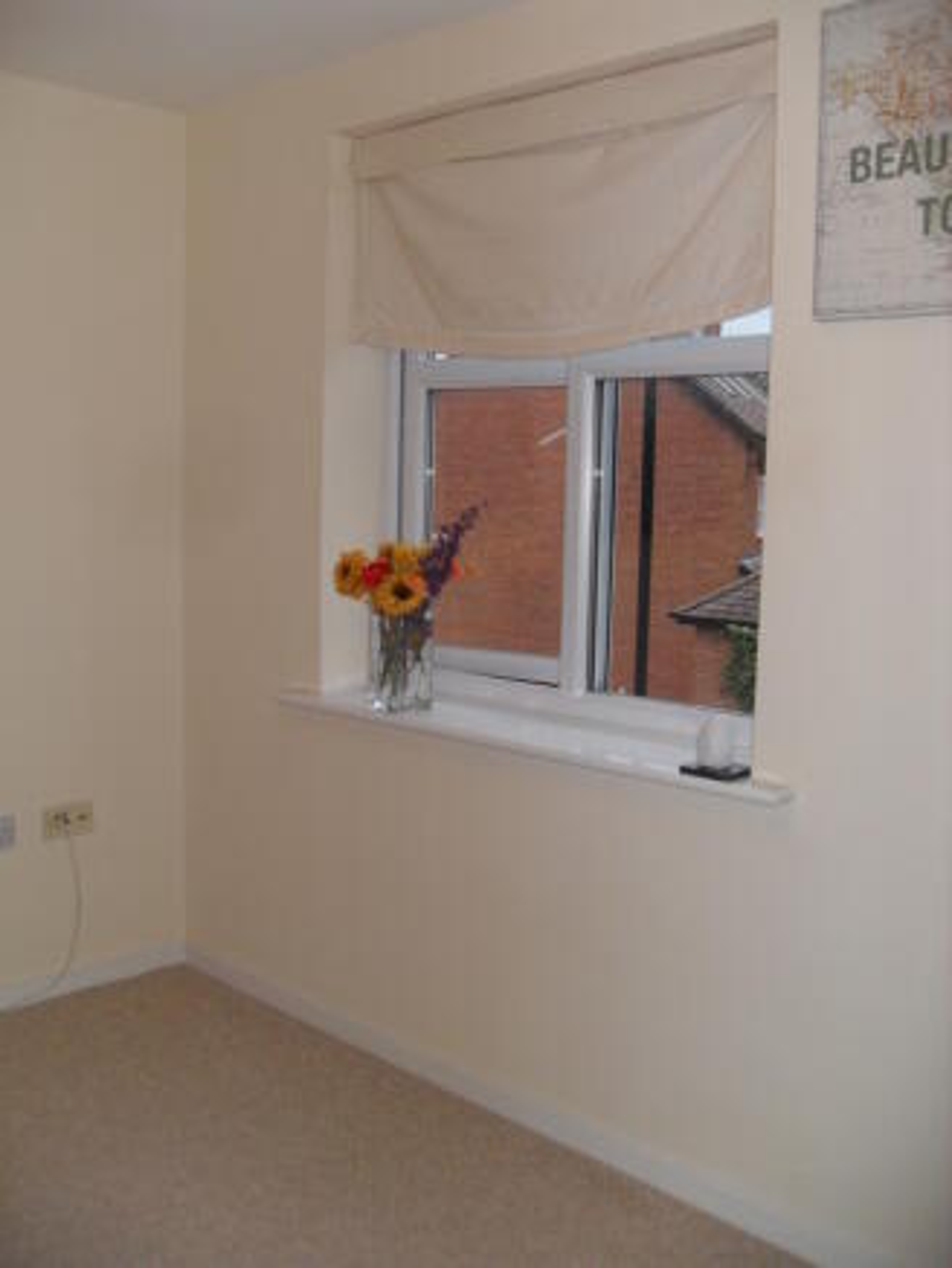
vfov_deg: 53.9
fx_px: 1246
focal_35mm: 34
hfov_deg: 41.8
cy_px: 634
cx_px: 476
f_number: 2.8
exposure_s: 1/45
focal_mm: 6.3
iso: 100
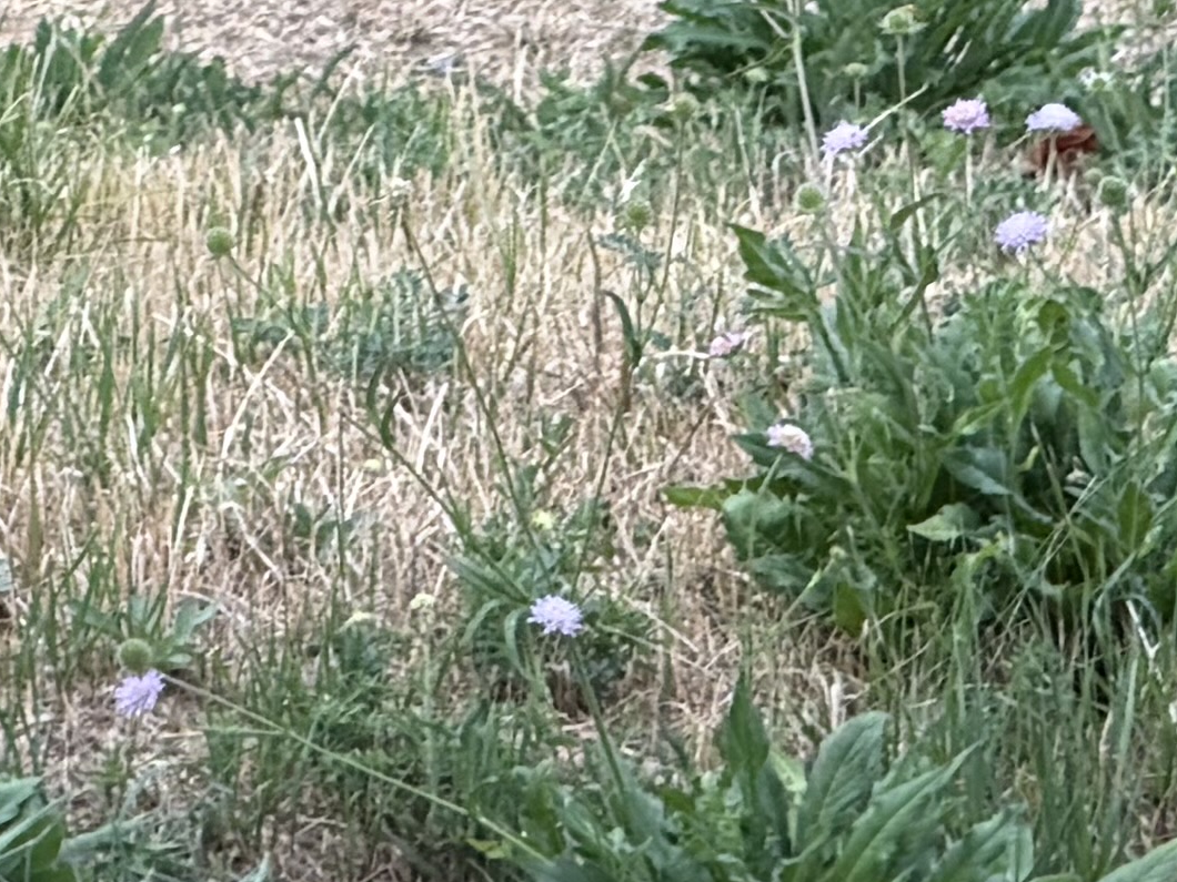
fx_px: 18327
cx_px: -149
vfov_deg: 2.8
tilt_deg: -29.5
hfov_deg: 3.7
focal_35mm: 539
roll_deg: -2.3
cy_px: -590
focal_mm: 16.89
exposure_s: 1/121
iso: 64
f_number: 2.8
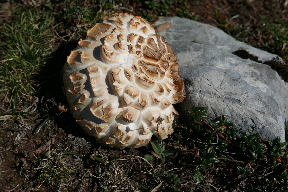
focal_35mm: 52
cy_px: 96
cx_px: 144
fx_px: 416
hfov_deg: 38.2
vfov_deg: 26.0
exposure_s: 1/2500
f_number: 5.6
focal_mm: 23.6
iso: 200
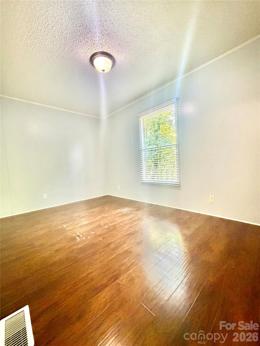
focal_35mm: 14
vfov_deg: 102.1
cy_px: 173
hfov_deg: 85.7
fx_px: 140
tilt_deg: -3.3
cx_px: 130
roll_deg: +3.4
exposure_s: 1/60
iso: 1250
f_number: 2.2
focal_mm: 2.22
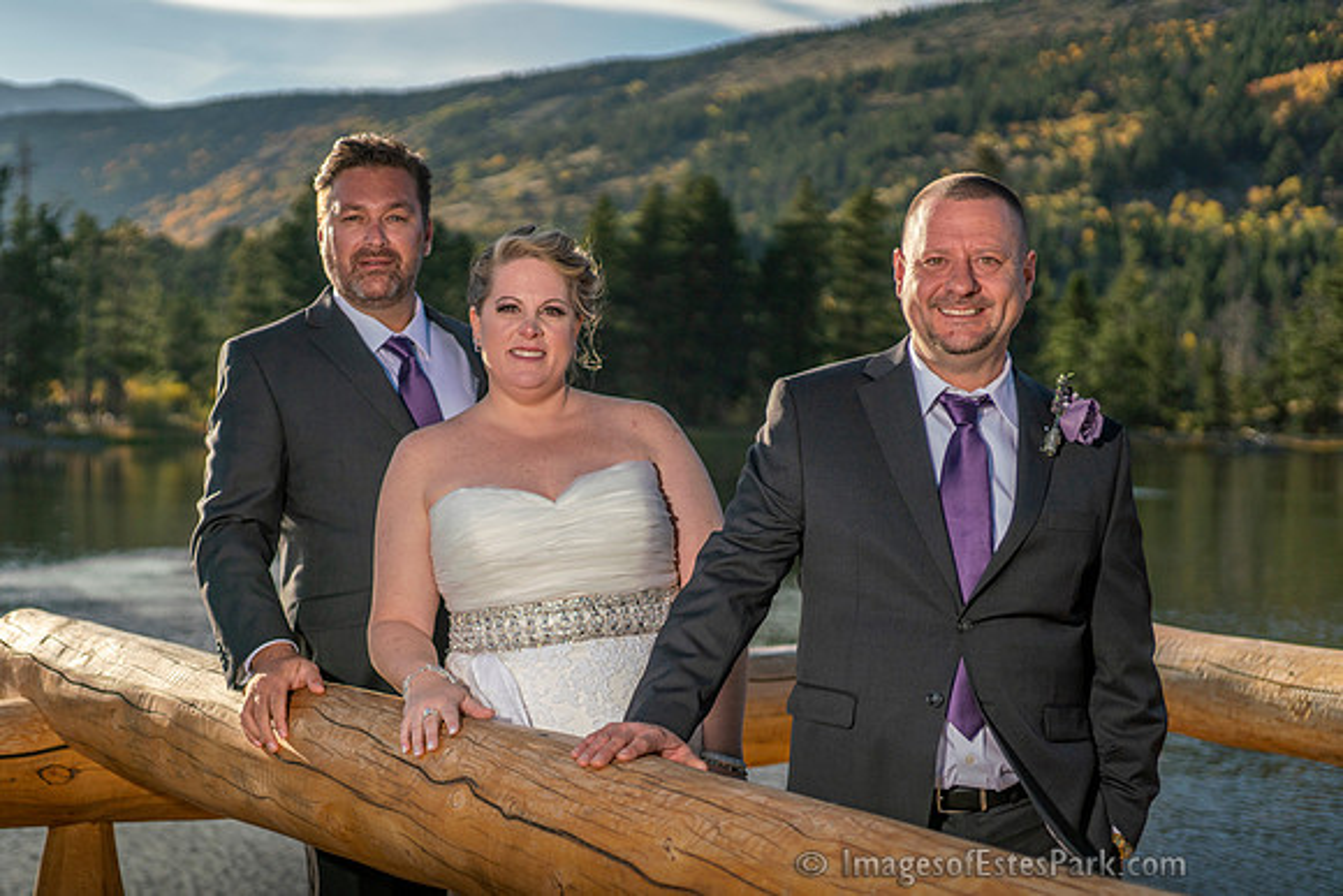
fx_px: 1866
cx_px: 672
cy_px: 448
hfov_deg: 39.6
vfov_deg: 27.0
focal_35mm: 50
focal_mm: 50
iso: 250
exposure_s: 1/4000
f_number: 2.8
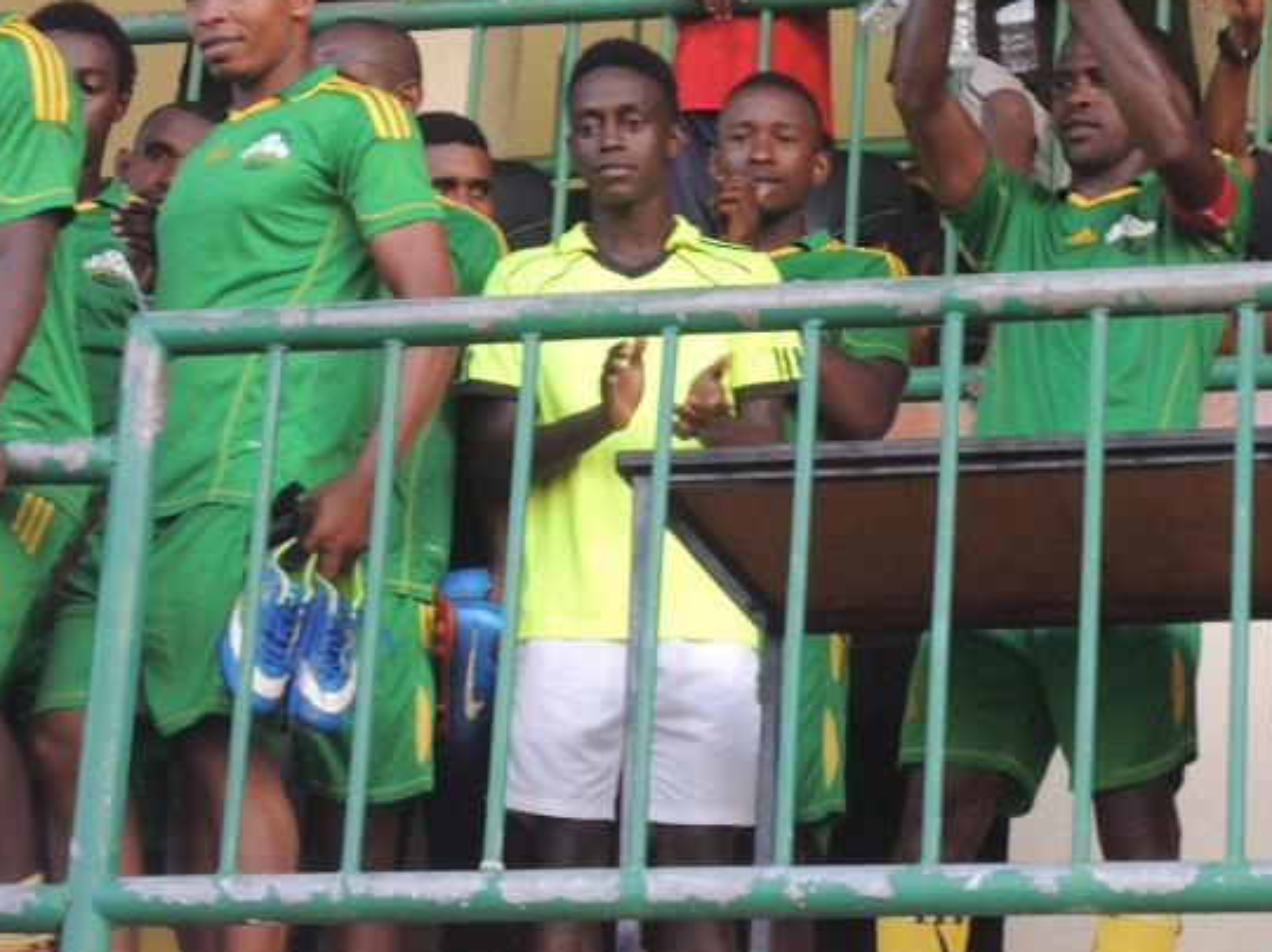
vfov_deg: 10.7
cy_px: 405
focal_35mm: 139
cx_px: 787
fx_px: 5103
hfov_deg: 14.2
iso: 400
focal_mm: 17.9
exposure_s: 1/125
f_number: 5.5
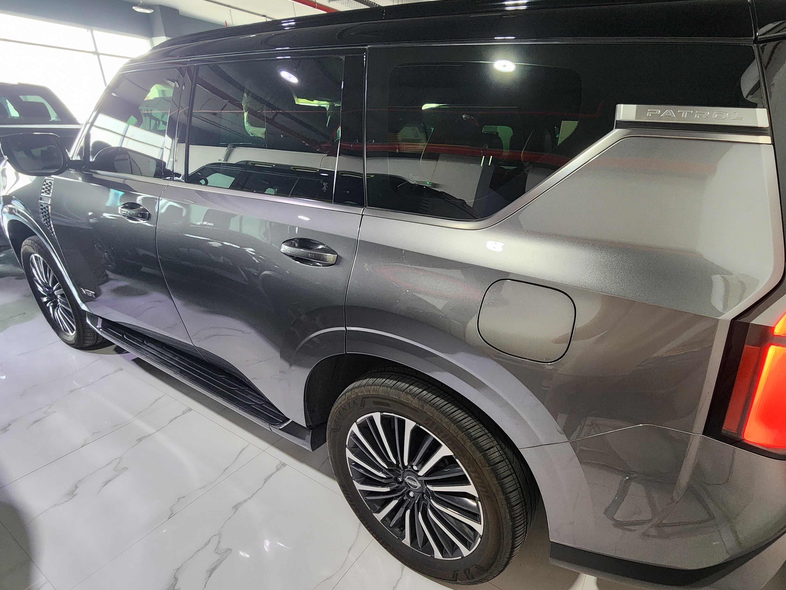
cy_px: 287
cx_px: 461
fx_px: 363
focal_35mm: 16
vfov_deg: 78.1
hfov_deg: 93.6
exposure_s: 1/50
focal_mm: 2.2
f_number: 2.2
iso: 250
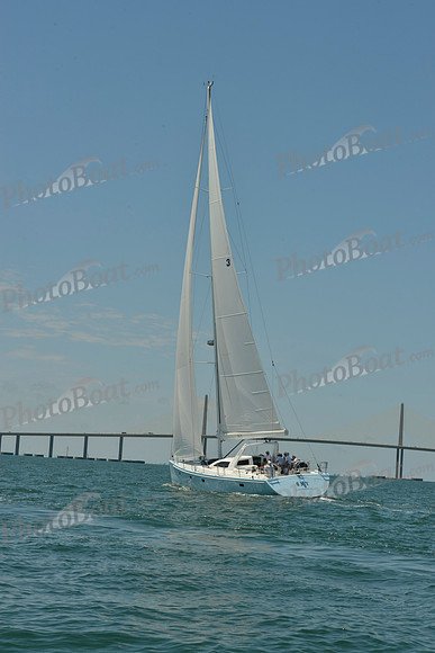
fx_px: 1268
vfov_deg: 28.8
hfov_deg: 19.5
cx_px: 218
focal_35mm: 70
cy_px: 326
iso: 280
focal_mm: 70
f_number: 16
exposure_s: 1/500
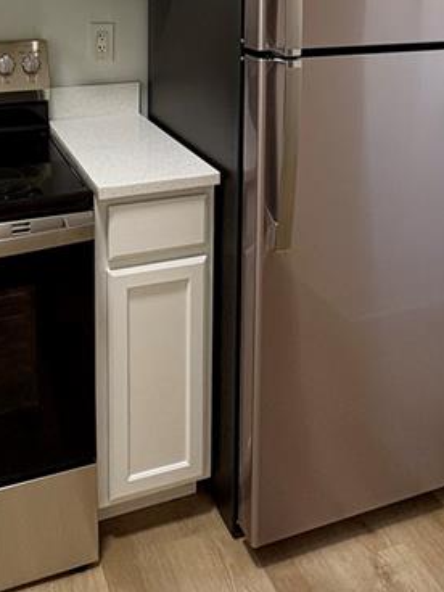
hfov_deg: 36.4
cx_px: 146
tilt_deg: -5.1
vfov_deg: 42.1
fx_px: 667
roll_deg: -0.2
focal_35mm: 39
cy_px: 13
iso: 160
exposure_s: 1/60
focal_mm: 2.22
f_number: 2.2
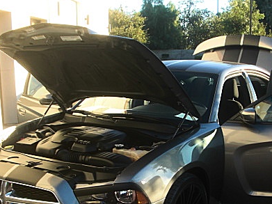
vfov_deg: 24.5
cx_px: 160
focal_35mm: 59
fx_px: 463
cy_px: 151
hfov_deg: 32.6
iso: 50
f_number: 2.8
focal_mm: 6.3
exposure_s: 1/160
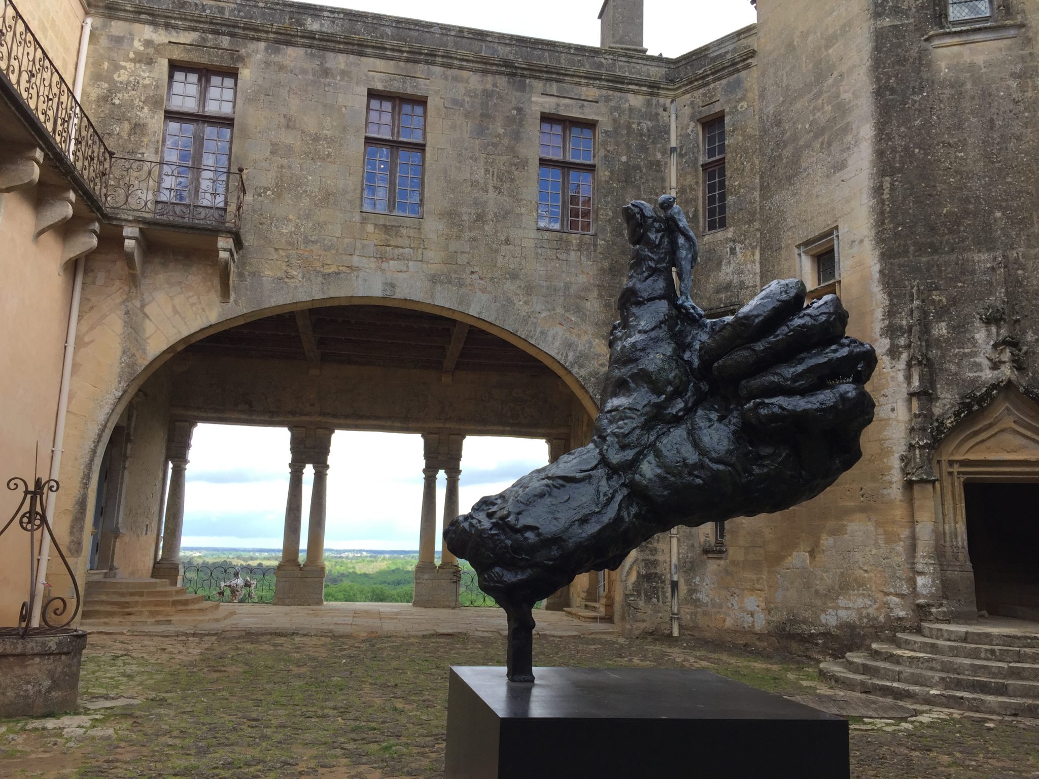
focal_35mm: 29
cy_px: 390
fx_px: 870
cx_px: 520
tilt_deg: +11.7
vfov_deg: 48.2
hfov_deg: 61.7
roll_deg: -1.0
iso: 32
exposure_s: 1/430
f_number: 2.2
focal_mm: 4.15
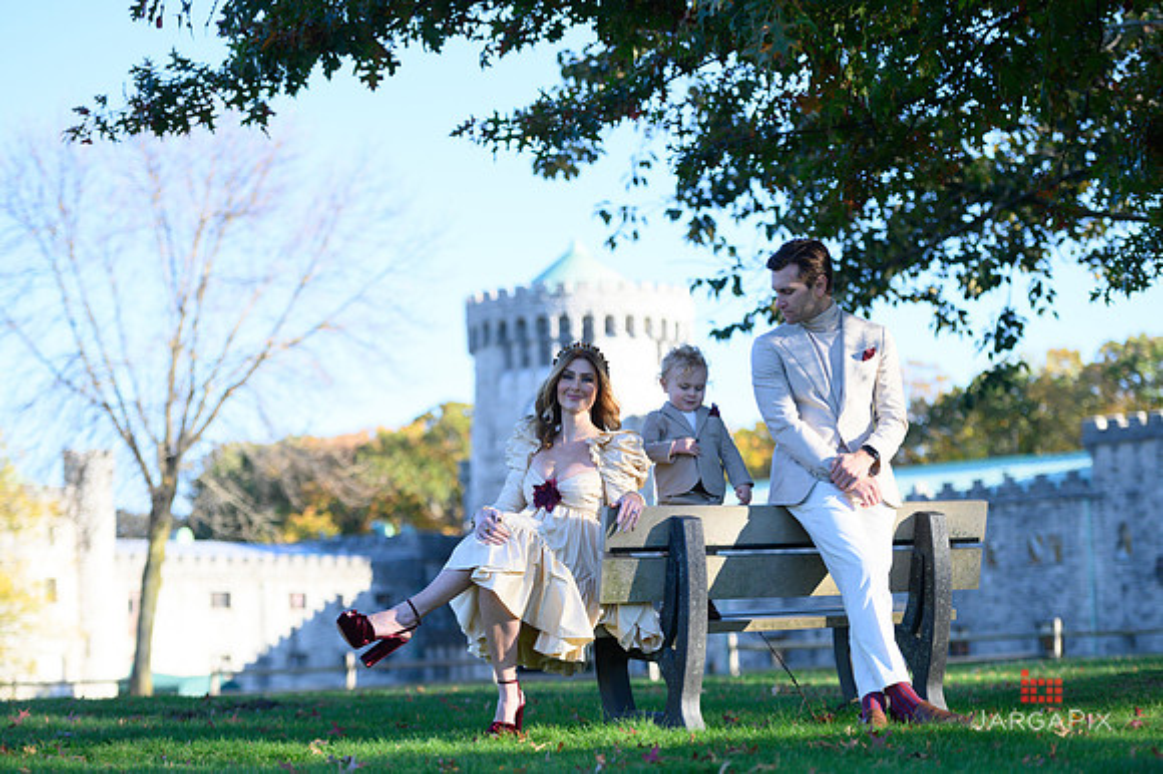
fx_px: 2777
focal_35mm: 86
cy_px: 387
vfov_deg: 15.9
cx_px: 582
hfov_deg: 23.7
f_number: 3.2
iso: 1600
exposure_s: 1/6400
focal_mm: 86
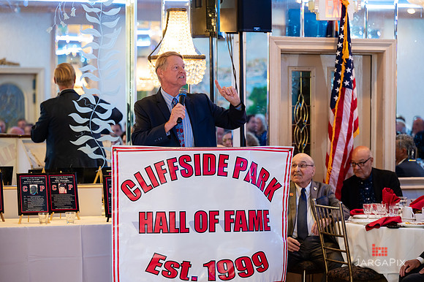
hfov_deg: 19.4
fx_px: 1243
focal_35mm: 106
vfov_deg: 13.0
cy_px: 141
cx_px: 212
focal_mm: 105
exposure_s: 1/125
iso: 1250
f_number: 3.2
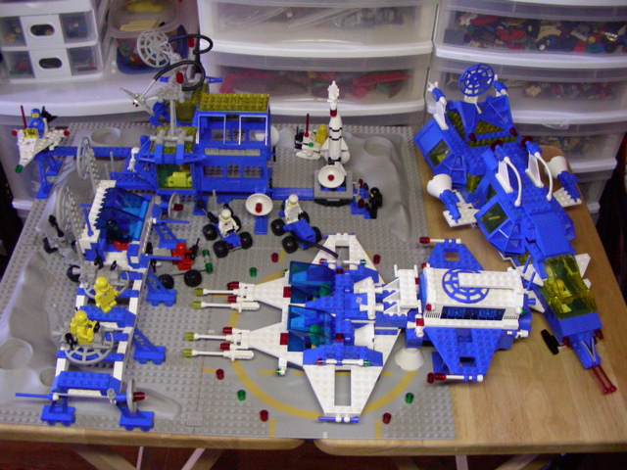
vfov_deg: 37.7
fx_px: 688
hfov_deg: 49.0
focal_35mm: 38
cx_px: 314
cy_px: 235
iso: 400
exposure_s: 1/23.7
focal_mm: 6.3
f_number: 3.5
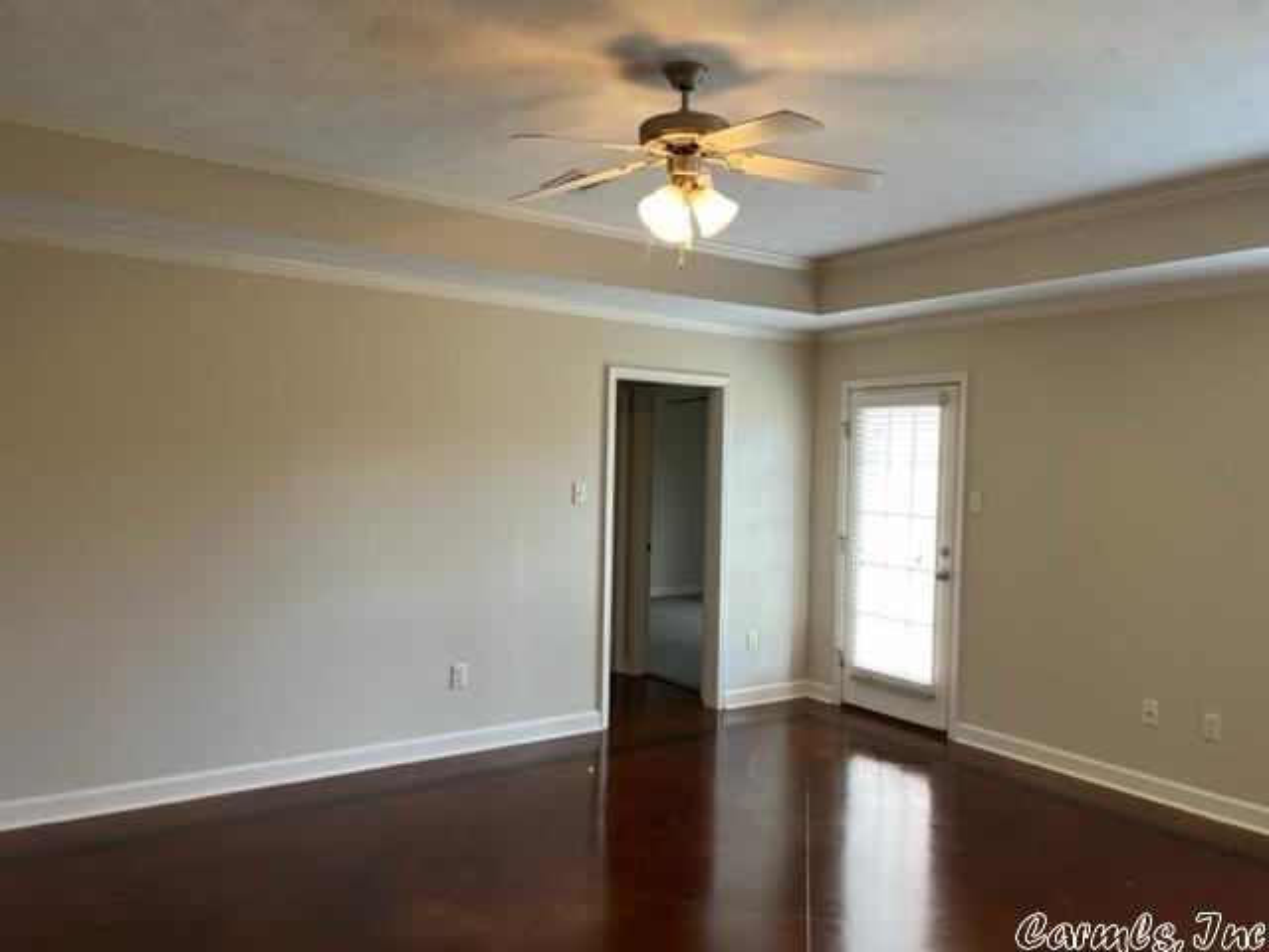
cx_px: 634
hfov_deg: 67.3
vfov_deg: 53.1
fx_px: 953
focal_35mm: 26
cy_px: 476
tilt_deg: -1.6
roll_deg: -0.1
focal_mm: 5.7
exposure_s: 1/60
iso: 80
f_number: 1.5
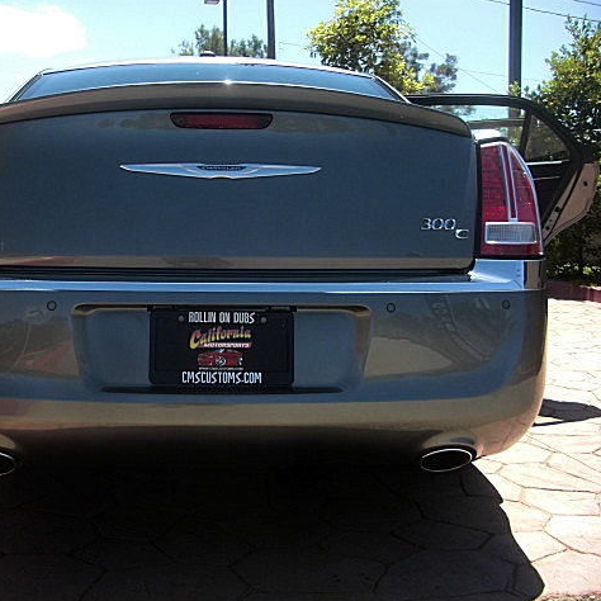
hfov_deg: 38.9
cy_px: 300
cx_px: 217
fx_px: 845
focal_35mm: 43
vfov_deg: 39.2
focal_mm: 6.3
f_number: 2.8
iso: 50
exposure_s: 1/400
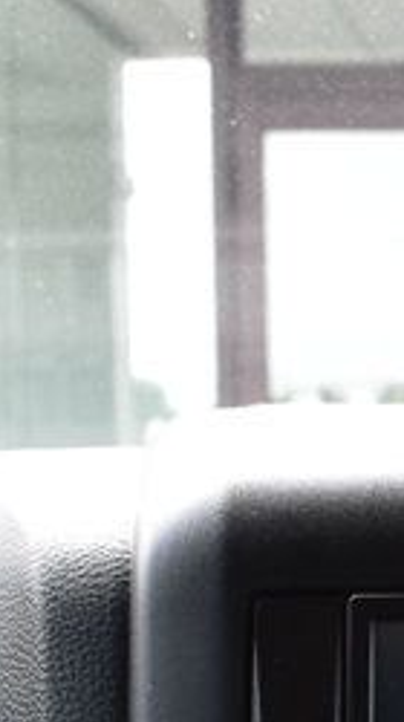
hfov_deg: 9.7
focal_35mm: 116
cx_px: 805
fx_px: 2217
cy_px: 881
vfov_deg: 17.6
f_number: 7.1
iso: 400
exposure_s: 1/40
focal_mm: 18
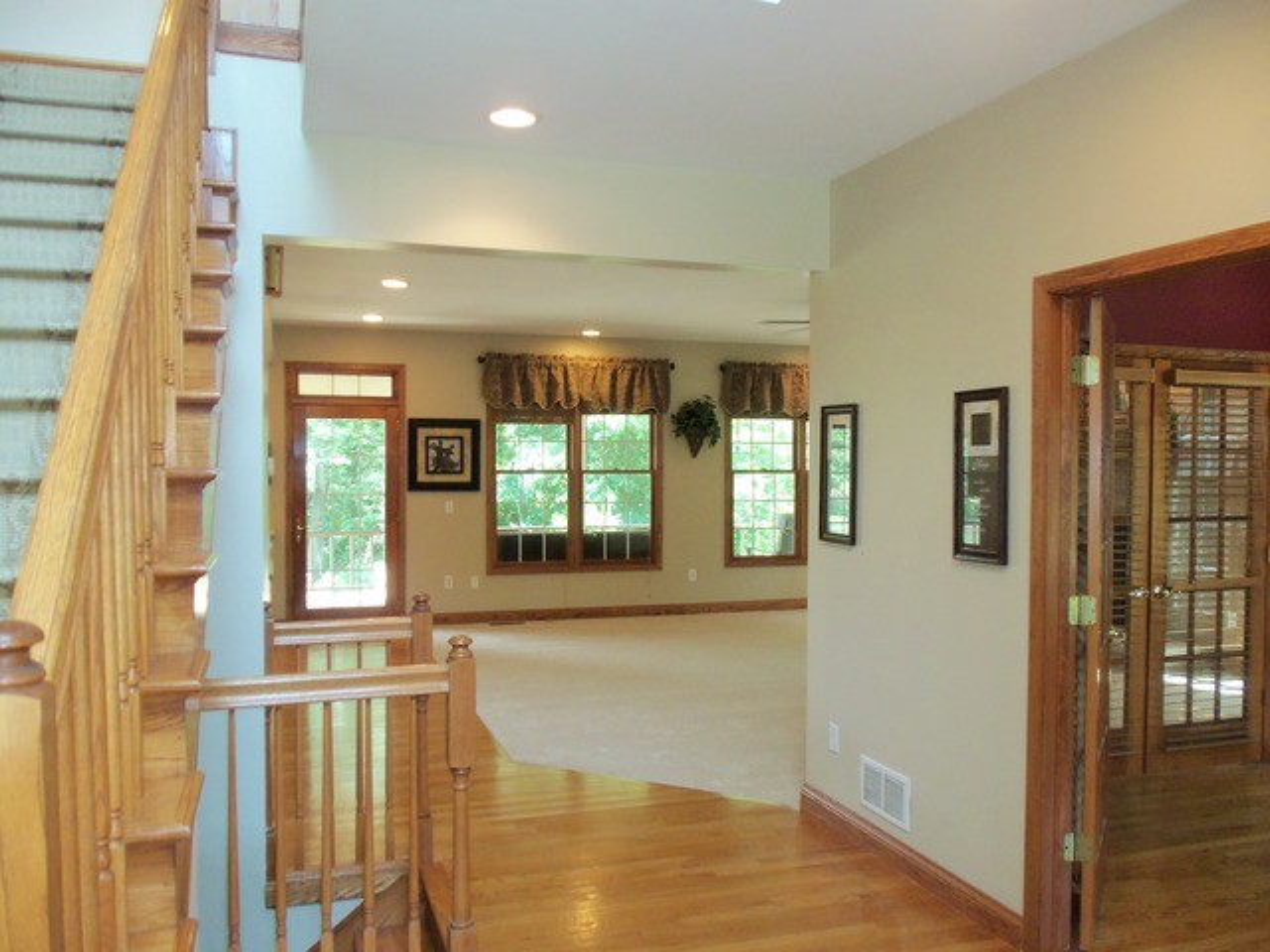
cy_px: 476
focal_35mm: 29
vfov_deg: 48.2
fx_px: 1064
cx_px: 635
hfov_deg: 61.7
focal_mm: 5.2
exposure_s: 1/30
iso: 200
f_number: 3.4
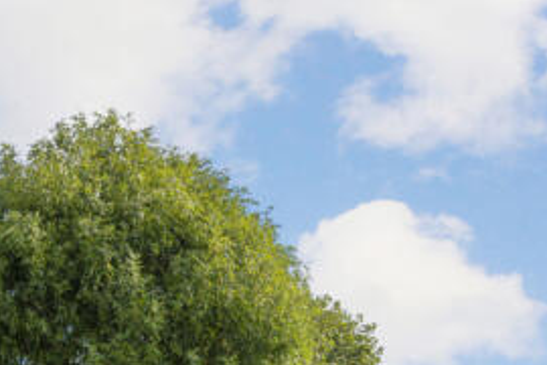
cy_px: 624
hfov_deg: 34.8
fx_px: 805
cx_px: 30
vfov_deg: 19.9
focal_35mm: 53
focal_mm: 14
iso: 200
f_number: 8
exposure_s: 1/250
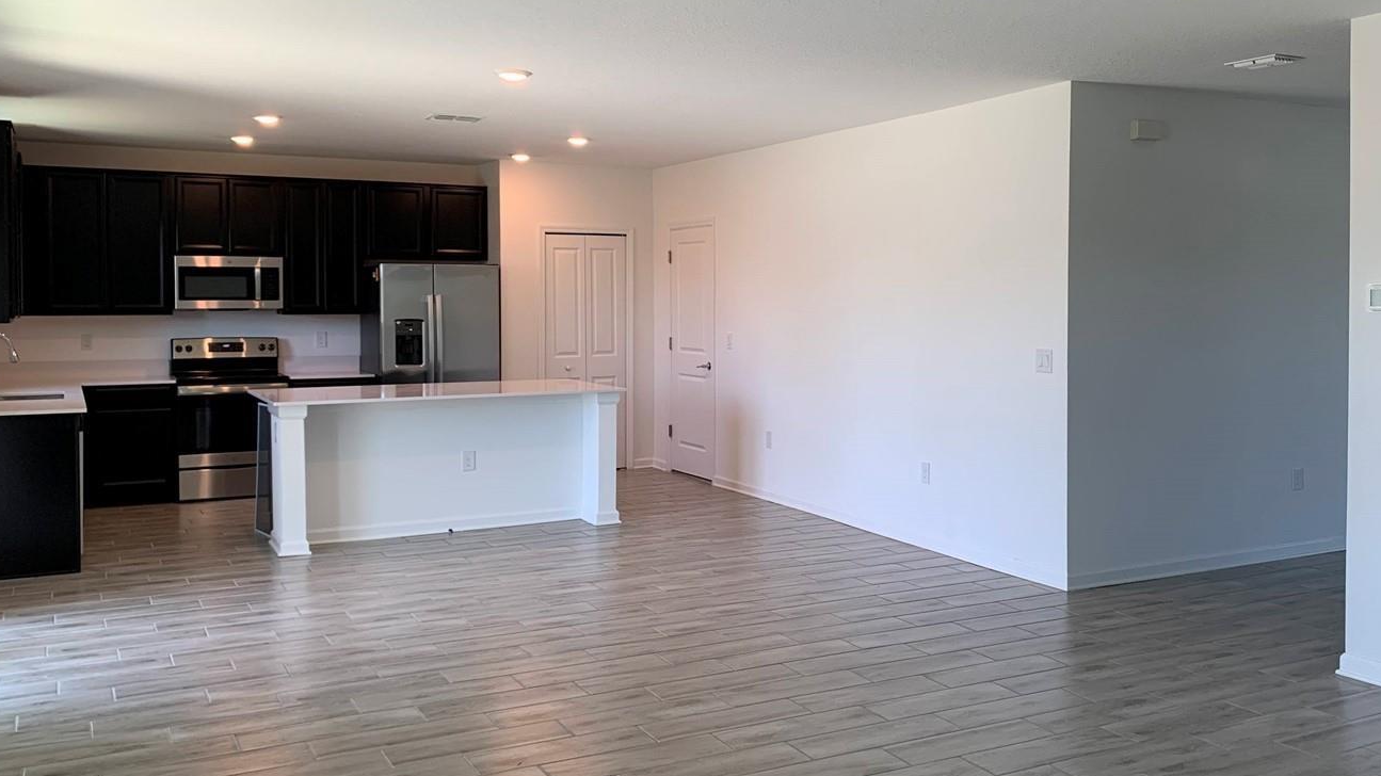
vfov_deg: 33.6
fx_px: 1281
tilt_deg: -1.9
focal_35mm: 35
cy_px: 323
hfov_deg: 56.1
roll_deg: -0.9
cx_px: 840
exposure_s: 1/120
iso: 64
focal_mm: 4.25
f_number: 1.8
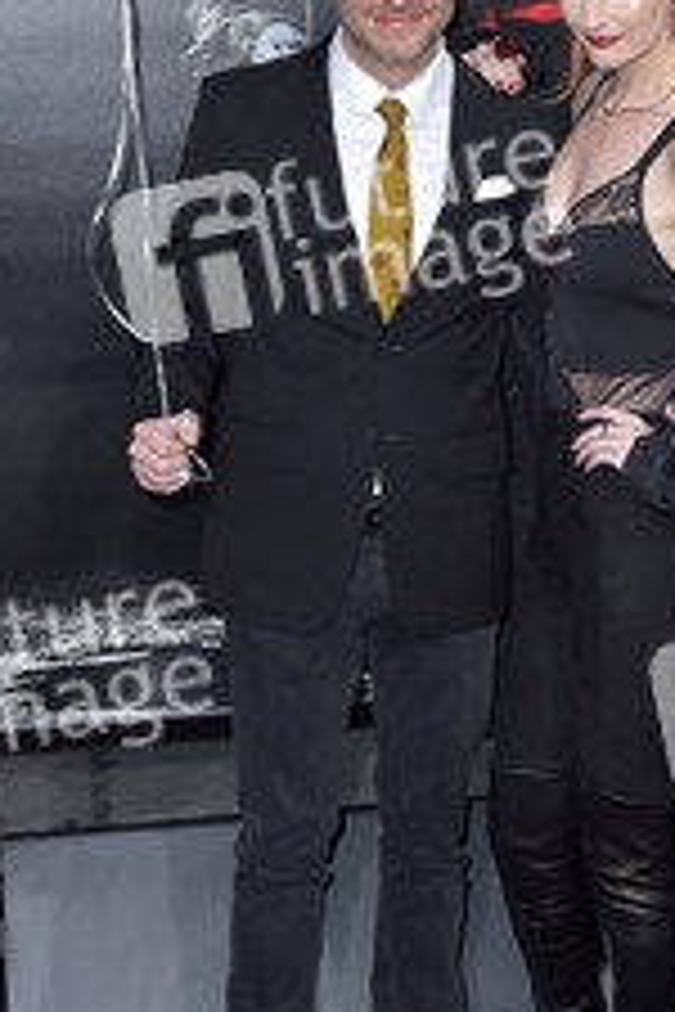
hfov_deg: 15.3
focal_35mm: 89
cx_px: 475
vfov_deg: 22.9
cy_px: 463
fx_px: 2503
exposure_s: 1/250
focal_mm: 50
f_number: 6.3
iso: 640
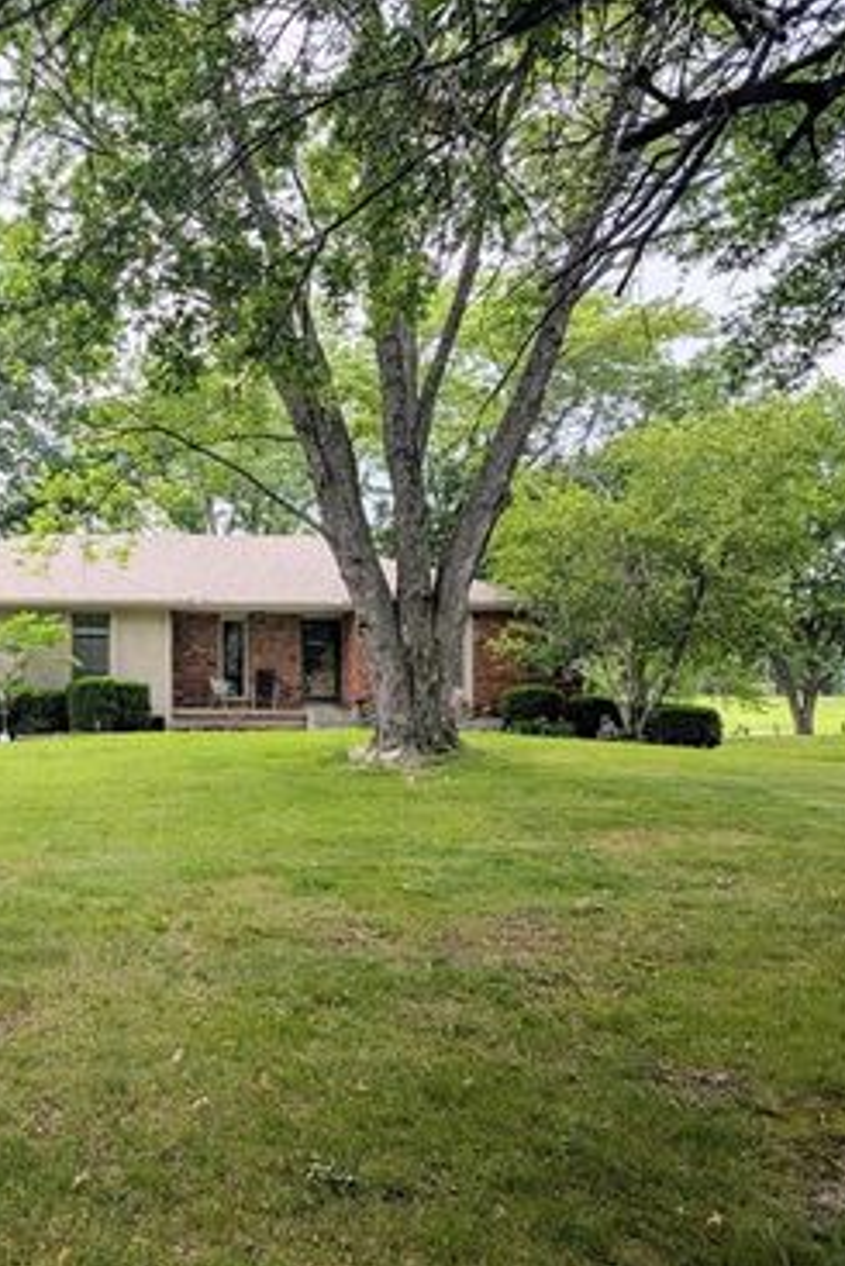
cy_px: 624
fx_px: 1196
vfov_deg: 55.8
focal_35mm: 34
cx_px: 52
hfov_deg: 36.0
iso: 19
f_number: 1.68
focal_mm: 6.9
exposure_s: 1/1095
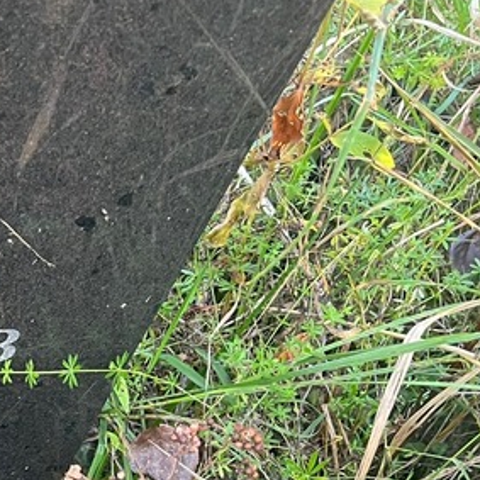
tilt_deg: -51.7
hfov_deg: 23.2
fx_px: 1020
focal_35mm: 65
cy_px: 448
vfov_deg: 25.5
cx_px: -161
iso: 125
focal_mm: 5.7
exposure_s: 1/68
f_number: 1.5
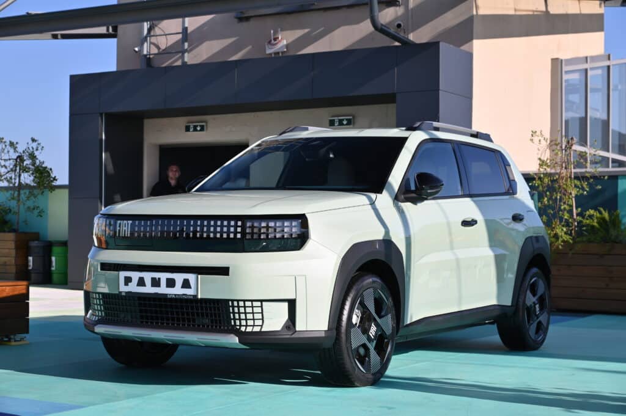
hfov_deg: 32.4
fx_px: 1077
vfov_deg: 21.9
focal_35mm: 62
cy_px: 208
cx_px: 313
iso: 200
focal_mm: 62
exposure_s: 1/250
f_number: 6.3
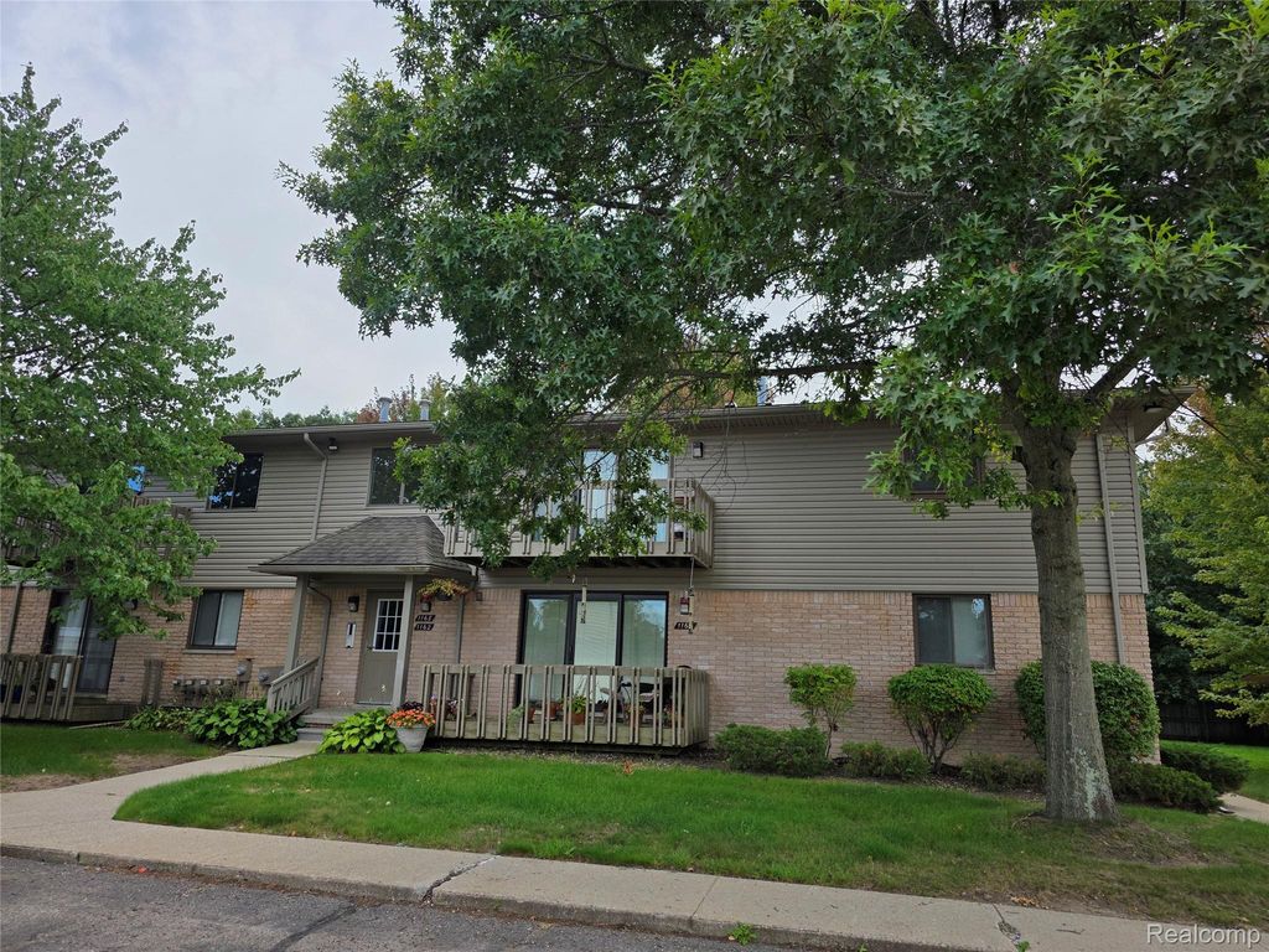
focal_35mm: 23
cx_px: 634
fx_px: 843
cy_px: 476
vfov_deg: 58.9
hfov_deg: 73.9
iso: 80
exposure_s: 1/4057
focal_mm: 6.3
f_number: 1.7
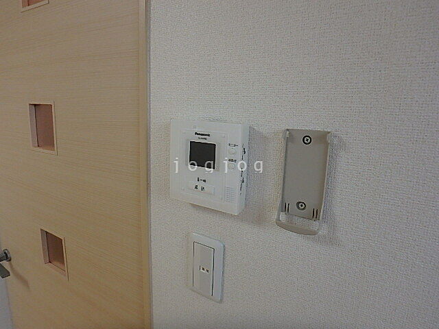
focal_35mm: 21
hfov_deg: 79.0
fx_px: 266
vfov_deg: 63.4
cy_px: 164
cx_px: 220
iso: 200
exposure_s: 1/40
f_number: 3.5
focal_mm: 3.7
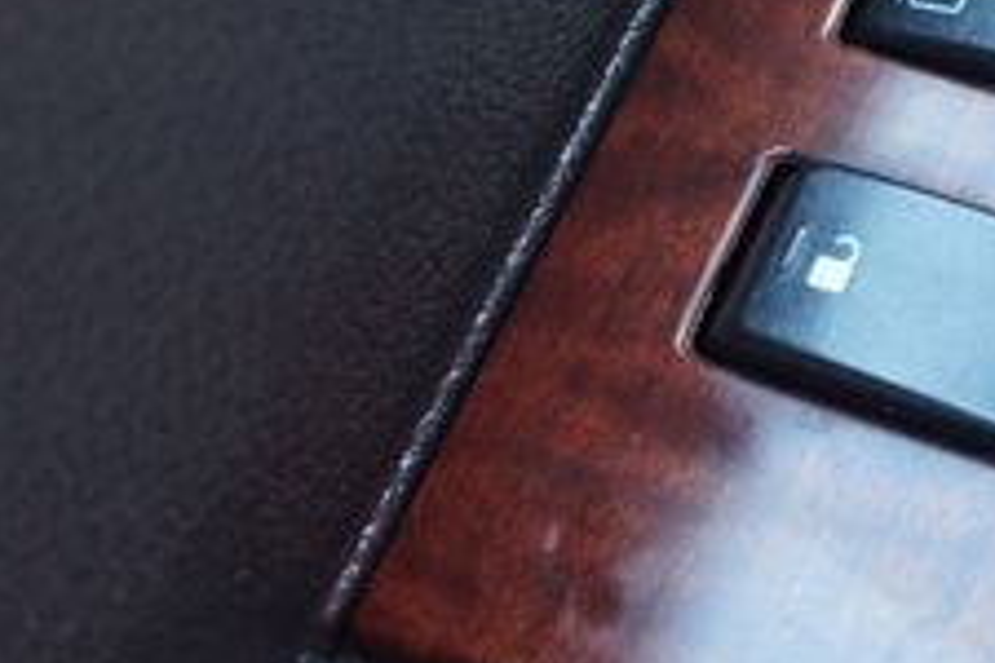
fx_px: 3068
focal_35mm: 111
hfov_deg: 17.8
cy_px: -252
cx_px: 1083
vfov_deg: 11.9
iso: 1250
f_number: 4.5
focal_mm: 26
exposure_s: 1/60
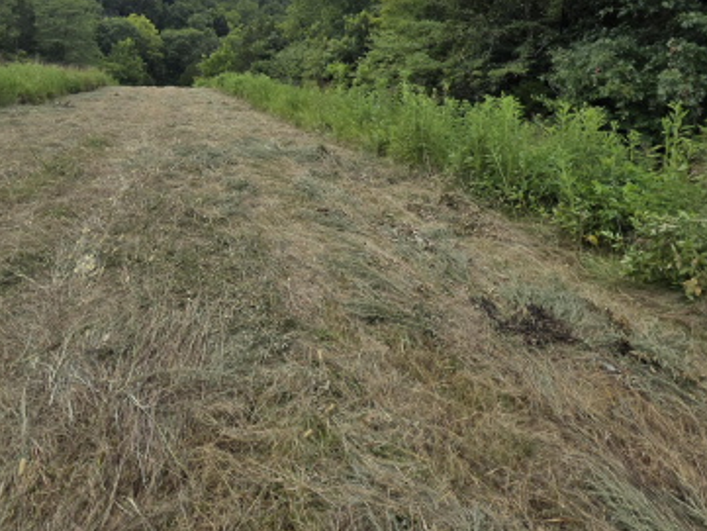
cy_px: 114
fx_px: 490
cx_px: 352
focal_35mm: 24
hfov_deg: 71.6
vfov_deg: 53.4
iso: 50
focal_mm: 2.2
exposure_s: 1/2737
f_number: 2.2
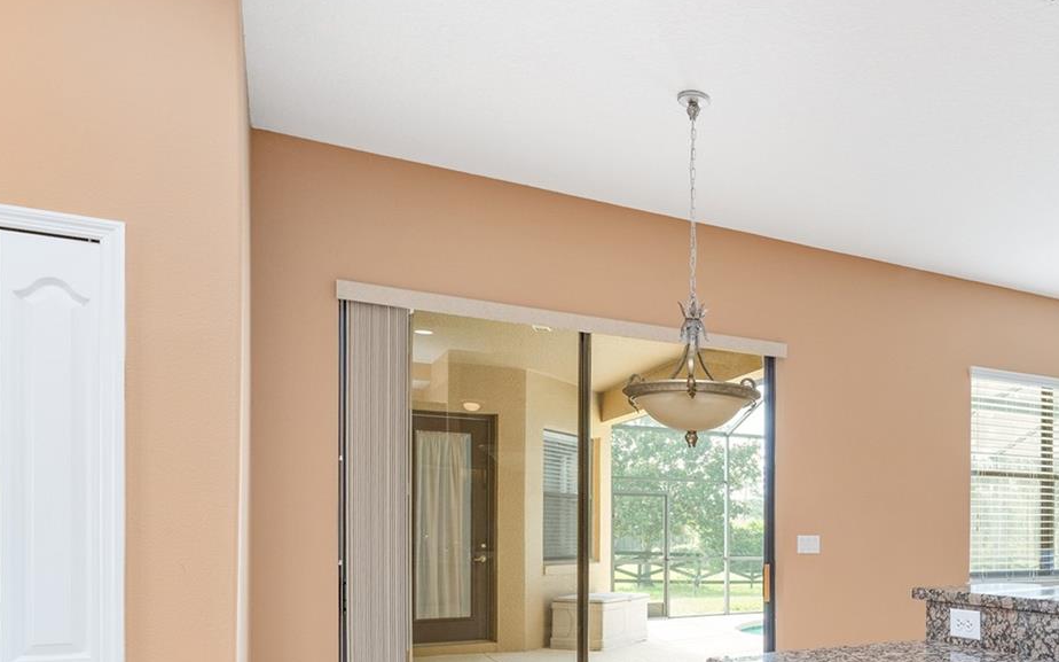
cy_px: 525
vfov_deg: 39.8
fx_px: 876
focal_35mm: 30
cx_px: 852
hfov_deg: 57.5
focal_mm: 17.2
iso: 250
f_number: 7.1
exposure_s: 1/5
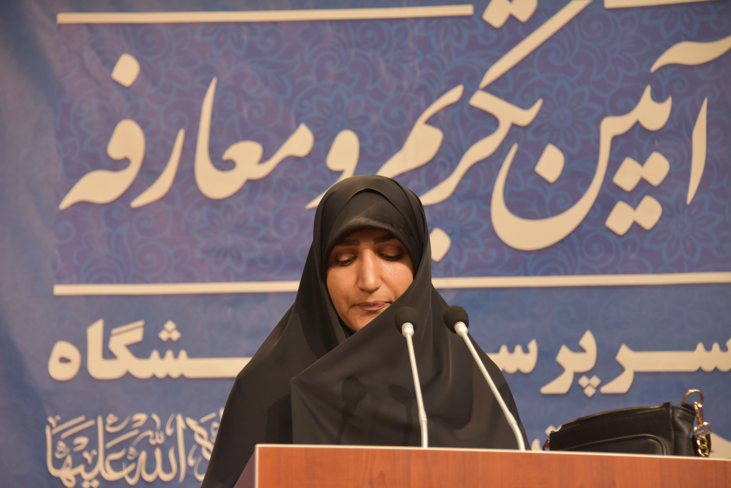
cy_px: 244
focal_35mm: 145
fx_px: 2945
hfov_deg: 14.1
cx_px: 366
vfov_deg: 9.5
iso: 6400
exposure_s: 1/100
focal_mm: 145
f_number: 5.6
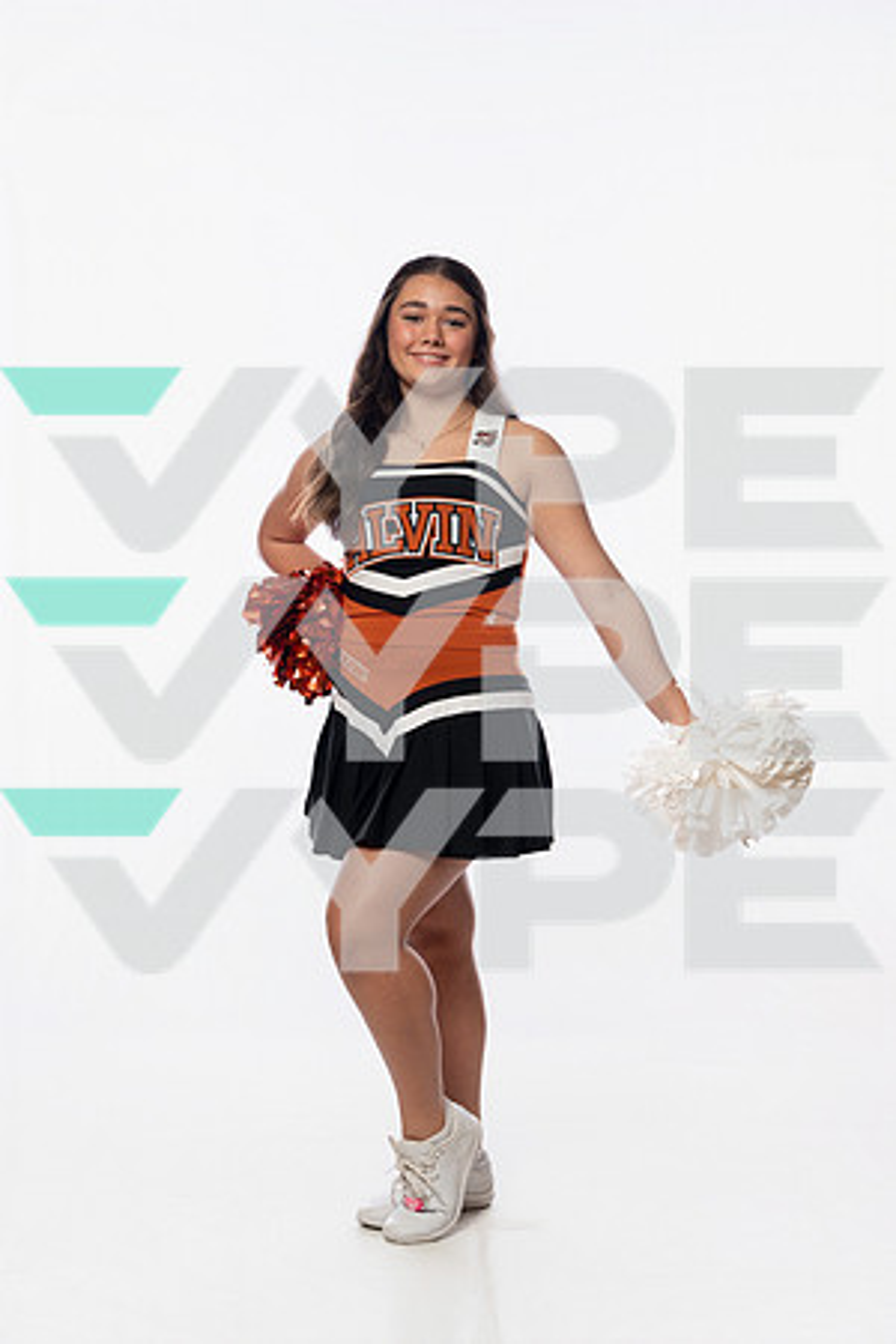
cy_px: 672
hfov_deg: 24.6
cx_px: 448
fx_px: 2053
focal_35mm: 55
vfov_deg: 36.2
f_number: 5.6
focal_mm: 55
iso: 640
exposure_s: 1/250
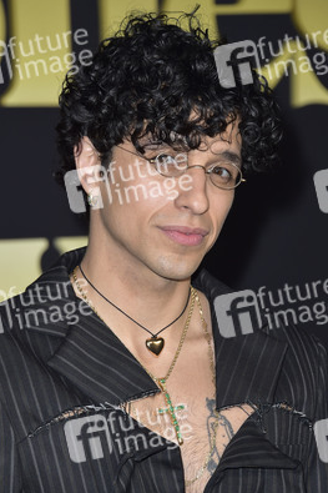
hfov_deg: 9.0
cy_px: 246
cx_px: 165
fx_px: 2079
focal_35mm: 152
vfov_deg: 13.5
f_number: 6.3
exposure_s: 1/250
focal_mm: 150
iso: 400
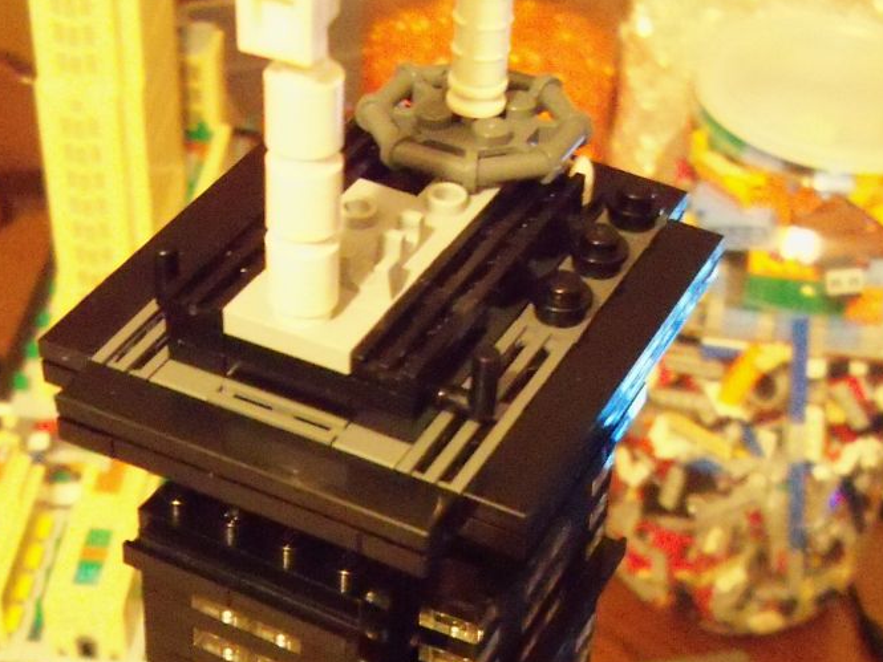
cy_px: 781
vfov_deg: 21.4
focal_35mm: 64
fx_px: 1633
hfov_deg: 30.3
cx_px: 421
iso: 1600
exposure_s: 1/8
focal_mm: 6.2
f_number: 3.5
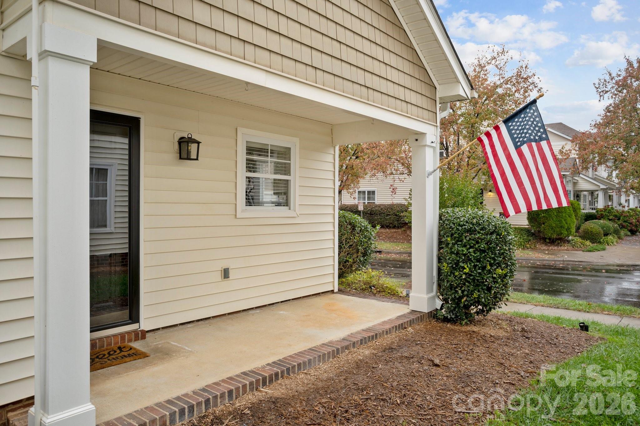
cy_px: 213
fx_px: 444
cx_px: 320
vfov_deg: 51.3
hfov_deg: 71.5
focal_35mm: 25
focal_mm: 25
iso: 100
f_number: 4.5
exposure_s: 1/80
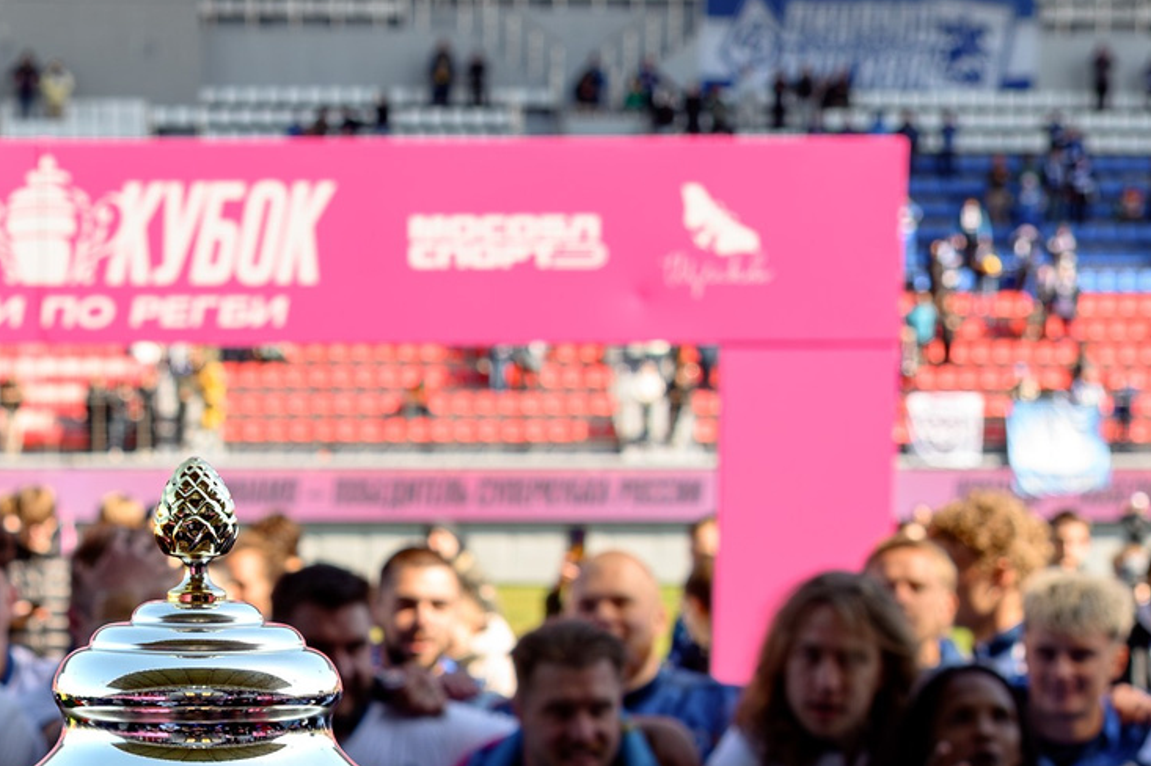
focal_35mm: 111
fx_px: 3547
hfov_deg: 18.3
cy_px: 962
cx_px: 263
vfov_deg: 12.0
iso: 100
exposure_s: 1/250
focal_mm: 28.5
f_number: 4.5
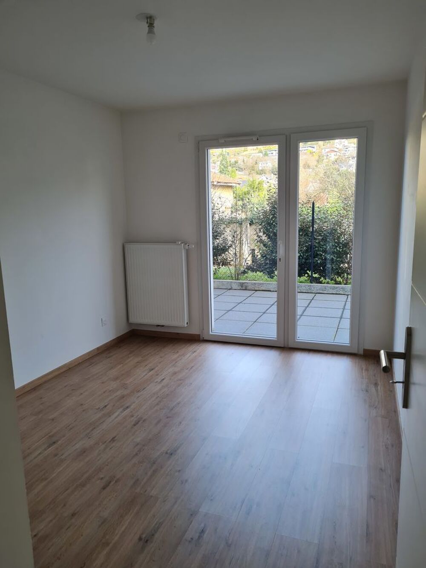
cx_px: 213
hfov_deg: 53.1
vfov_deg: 67.3
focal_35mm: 26
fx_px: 427
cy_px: 284
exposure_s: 1/113
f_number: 1.8
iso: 50
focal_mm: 5.4
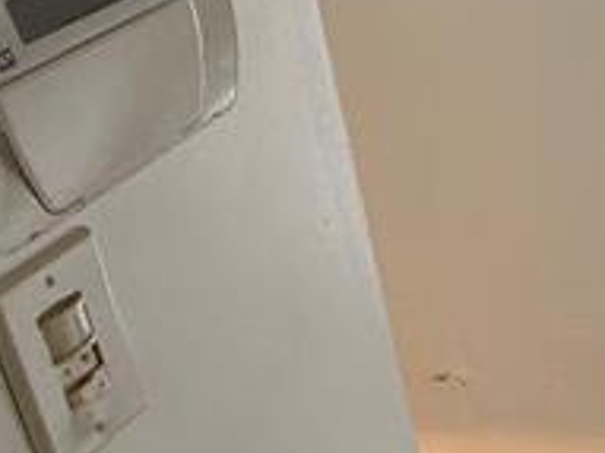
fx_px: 1310
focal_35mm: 75
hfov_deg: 20.0
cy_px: 162
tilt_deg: -25.8
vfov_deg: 19.6
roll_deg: -2.0
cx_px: 1048
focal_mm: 2.22
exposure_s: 1/60
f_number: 2.2
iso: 250
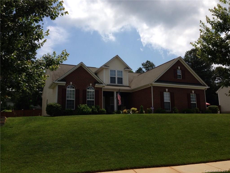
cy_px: 86
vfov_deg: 42.9
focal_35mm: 33
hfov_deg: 55.4
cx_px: 115
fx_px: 219
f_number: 2.4
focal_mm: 4.13
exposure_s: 1/2463
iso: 50
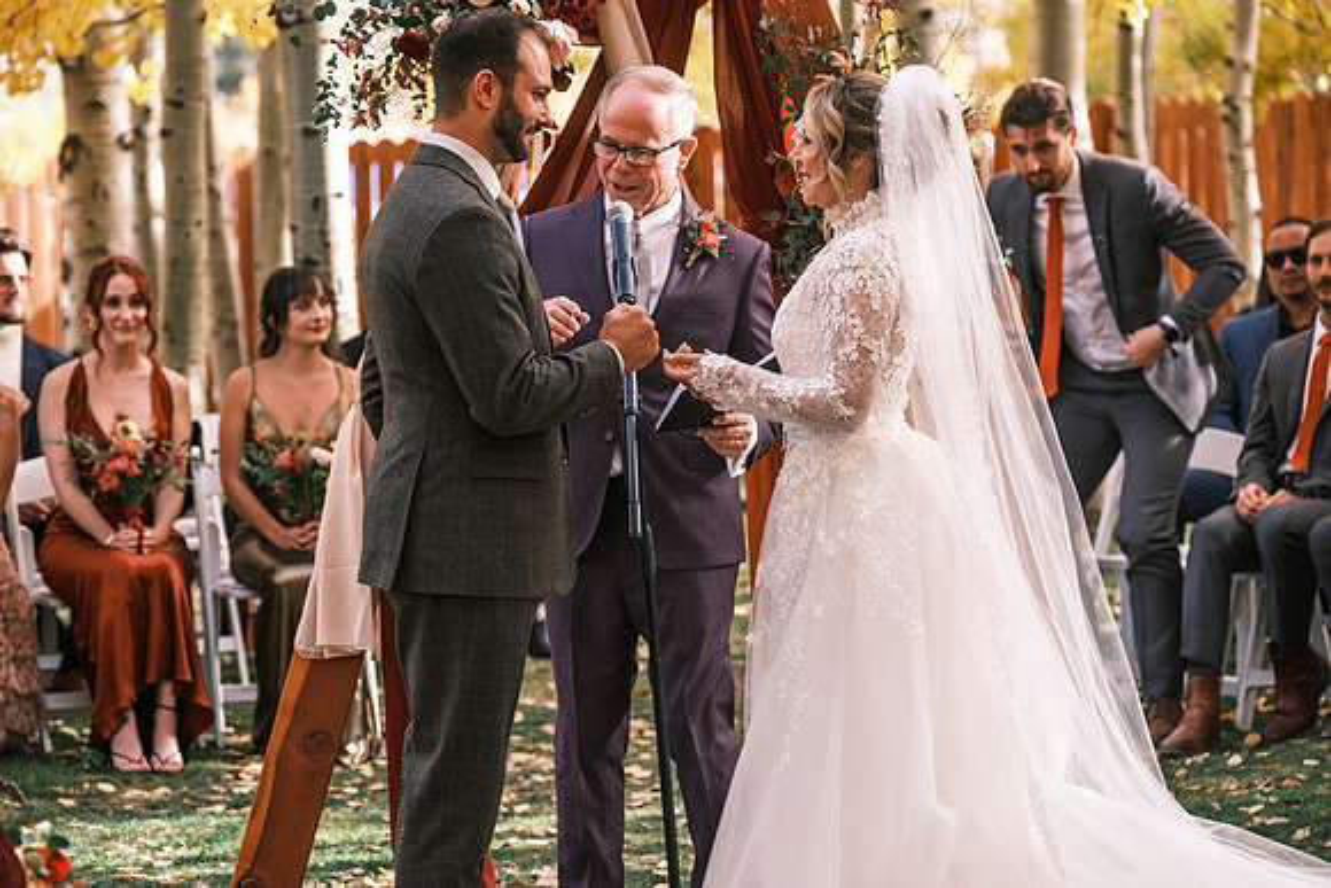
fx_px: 5029
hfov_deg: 15.1
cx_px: 666
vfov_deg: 10.1
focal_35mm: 136
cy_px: 444
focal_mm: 90.6
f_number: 3.6
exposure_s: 1/500
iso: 400
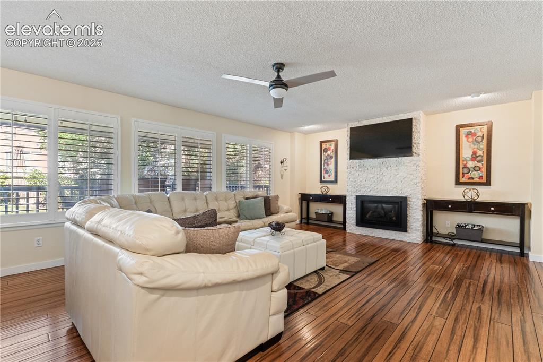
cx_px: 272
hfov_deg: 96.0
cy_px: 181
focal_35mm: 16
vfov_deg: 73.0
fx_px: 244
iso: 250
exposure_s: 1/4
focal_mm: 10.8
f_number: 8
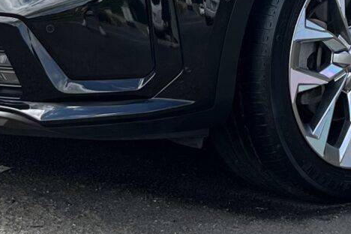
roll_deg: +3.1
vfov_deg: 8.9
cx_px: 328
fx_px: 1443
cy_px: -177
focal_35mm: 148
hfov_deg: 13.7
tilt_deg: +1.8
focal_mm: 5.1
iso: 50
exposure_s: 1/1106
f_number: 1.6
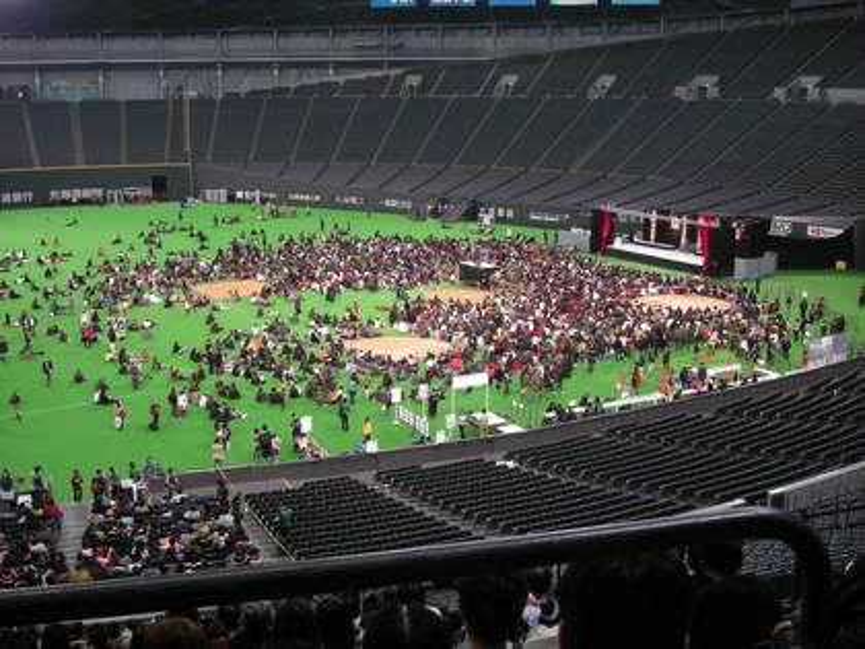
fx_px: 1099
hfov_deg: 42.9
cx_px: 432
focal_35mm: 44
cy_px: 324
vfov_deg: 32.9
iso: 344
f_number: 3.1
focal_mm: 7.1
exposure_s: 1/56
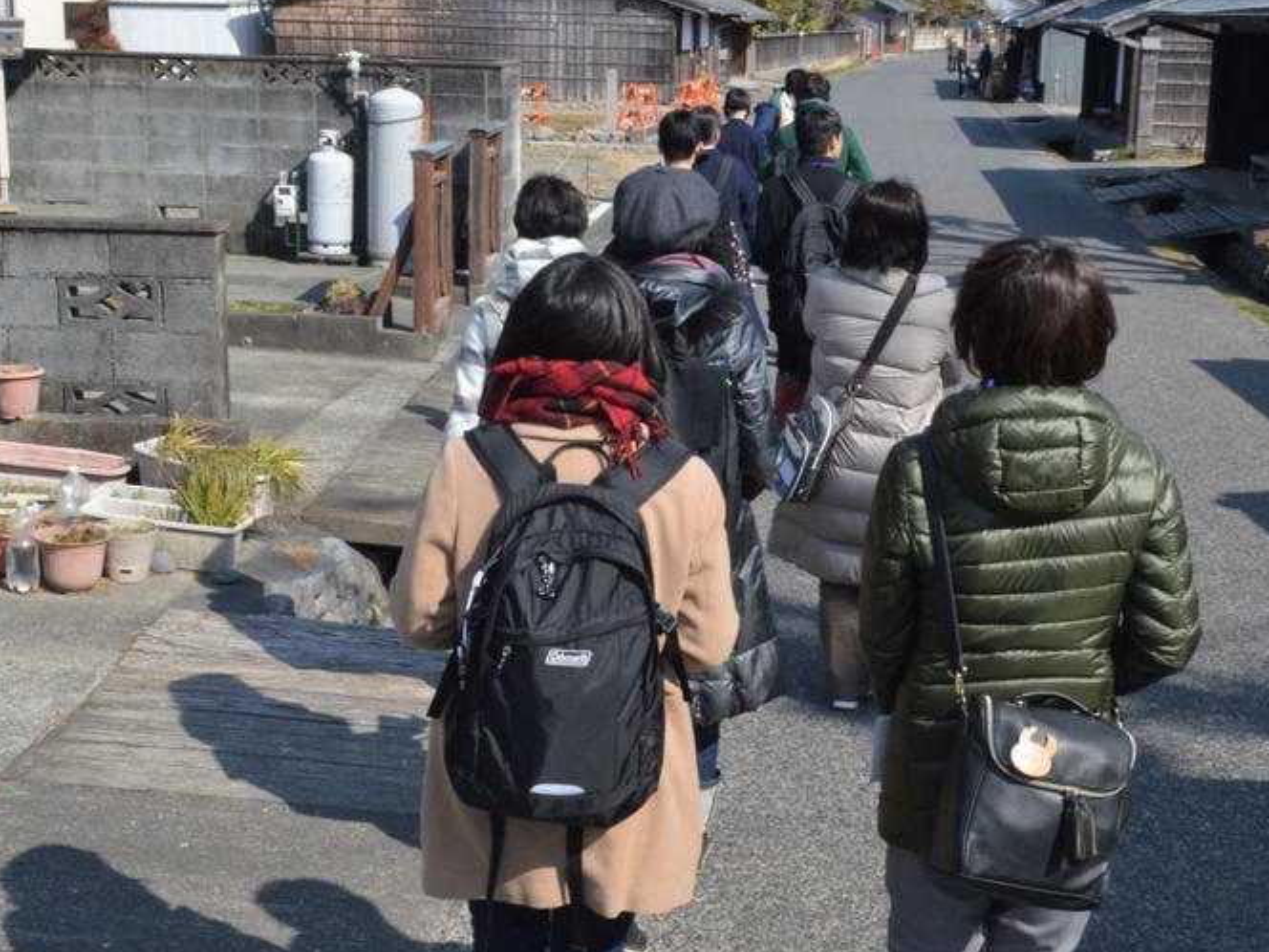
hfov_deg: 46.3
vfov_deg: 36.0
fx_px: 1466
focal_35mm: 40
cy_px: 458
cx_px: 810
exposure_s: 1/400
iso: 400
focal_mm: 18
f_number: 10
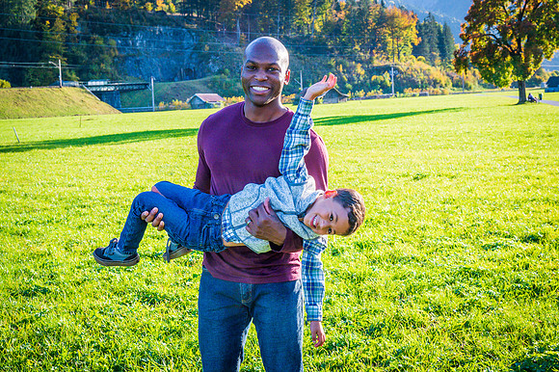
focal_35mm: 53
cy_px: 186
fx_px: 822
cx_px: 280
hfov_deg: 37.5
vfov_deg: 25.5
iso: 400
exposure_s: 1/500
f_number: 11
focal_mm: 53
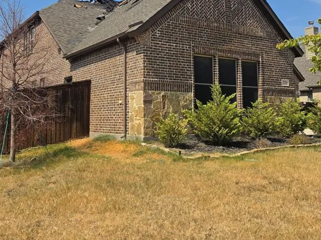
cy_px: 81
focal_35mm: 37
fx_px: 343
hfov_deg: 50.1
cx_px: 142
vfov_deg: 38.2
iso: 64
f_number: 1.4
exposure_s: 1/7622
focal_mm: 6.5
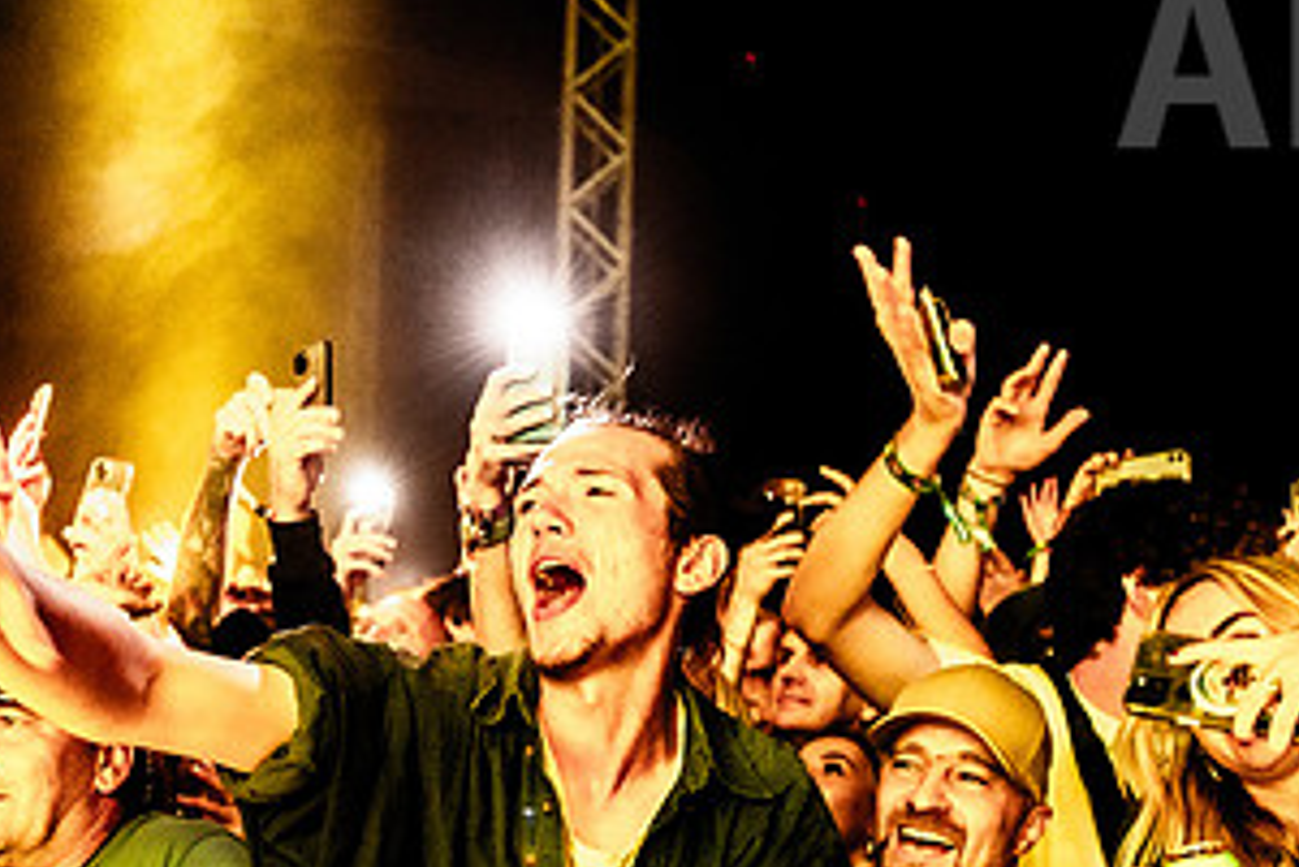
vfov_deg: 25.0
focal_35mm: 54
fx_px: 1949
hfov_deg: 36.7
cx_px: 531
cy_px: 576
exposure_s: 1/160
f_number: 2.8
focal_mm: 28
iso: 2500
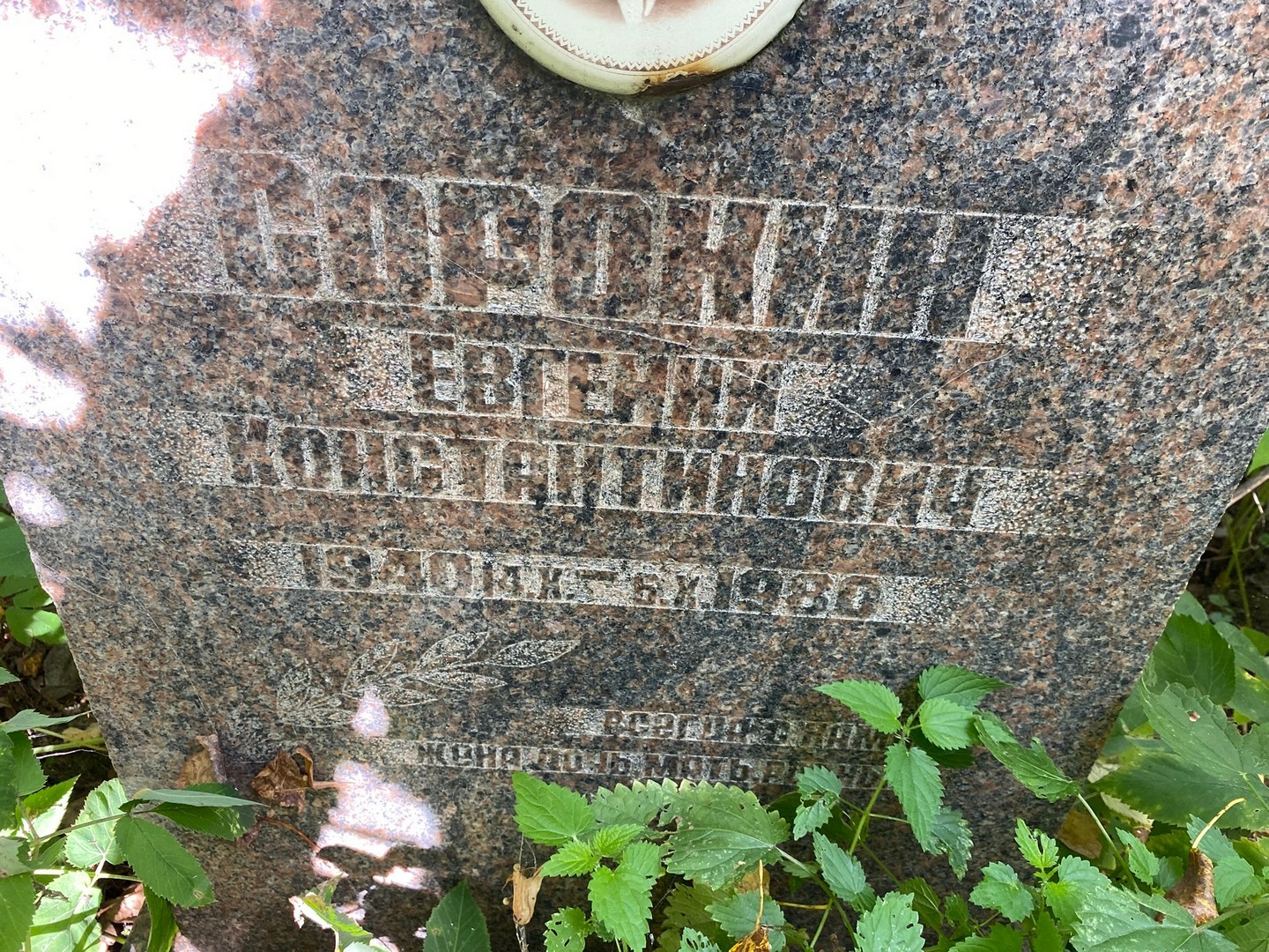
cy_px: 476
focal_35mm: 26
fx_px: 953
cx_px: 634
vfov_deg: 53.1
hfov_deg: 67.3
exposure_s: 1/121
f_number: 1.8
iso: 125
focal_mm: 4.25
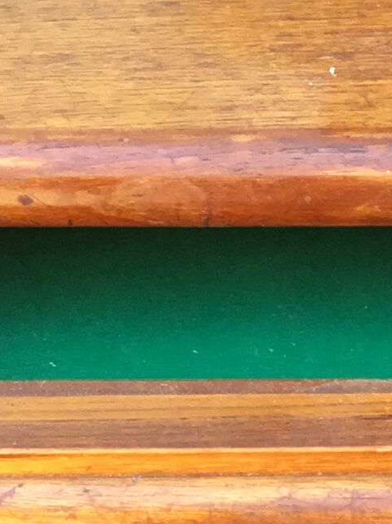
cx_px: 409
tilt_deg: -49.7
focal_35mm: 156
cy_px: 703
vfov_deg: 12.2
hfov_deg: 9.4
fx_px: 2358
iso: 32
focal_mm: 3.3
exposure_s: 1/50
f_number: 2.4
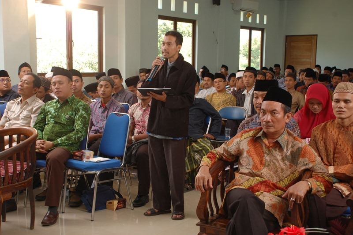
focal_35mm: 57
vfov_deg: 23.7
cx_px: 176
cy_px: 118
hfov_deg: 35.1
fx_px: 558
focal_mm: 38
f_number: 5.6
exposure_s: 1/50
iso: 400
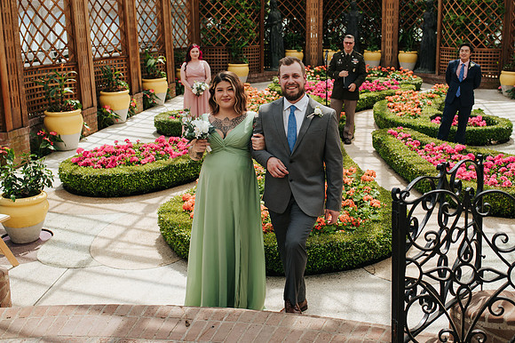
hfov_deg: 44.9
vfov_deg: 30.8
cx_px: 294
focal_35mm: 43
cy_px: 158
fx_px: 622
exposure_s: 1/1000
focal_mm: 35
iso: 140
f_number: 3.5
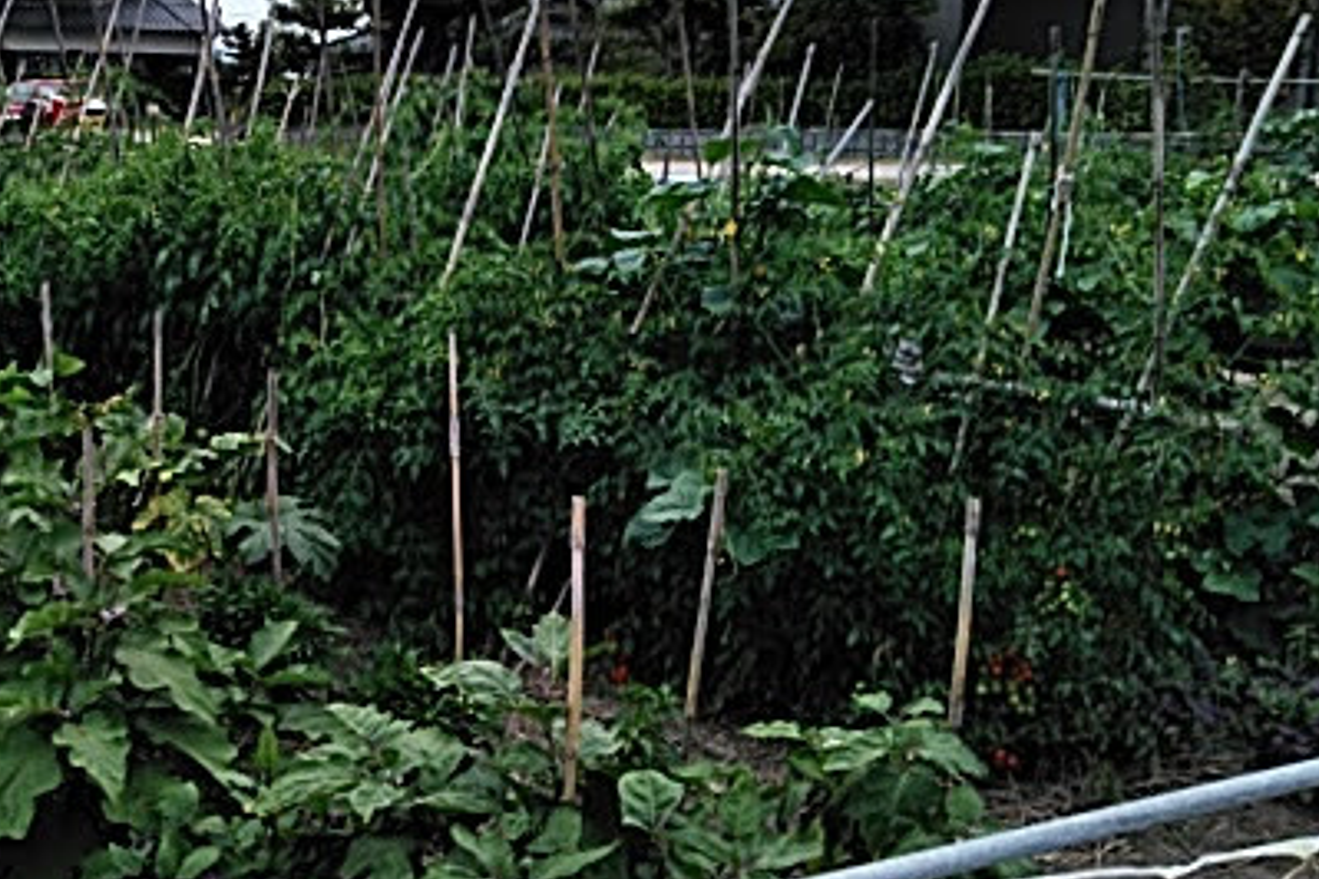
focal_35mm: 45
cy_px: 363
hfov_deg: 42.2
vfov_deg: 29.8
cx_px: 317
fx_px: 1649
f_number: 2.2
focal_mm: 3.46
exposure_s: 1/1136
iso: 60
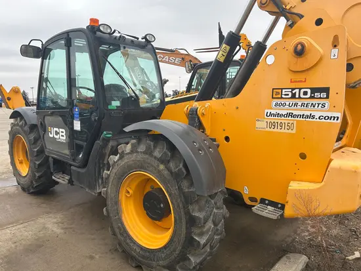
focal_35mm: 26
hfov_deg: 67.3
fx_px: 271
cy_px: 136
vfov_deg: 53.1
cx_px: 180
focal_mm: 5.7
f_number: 1.5
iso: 50
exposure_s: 1/723
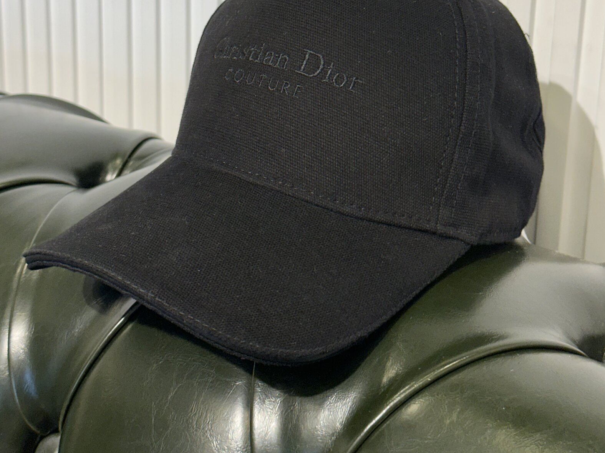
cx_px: 301
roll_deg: -1.1
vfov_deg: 22.3
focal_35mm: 65
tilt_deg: -14.2
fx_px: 1136
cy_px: 84
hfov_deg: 29.8
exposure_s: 1/100
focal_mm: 6.86
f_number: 1.78
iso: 64
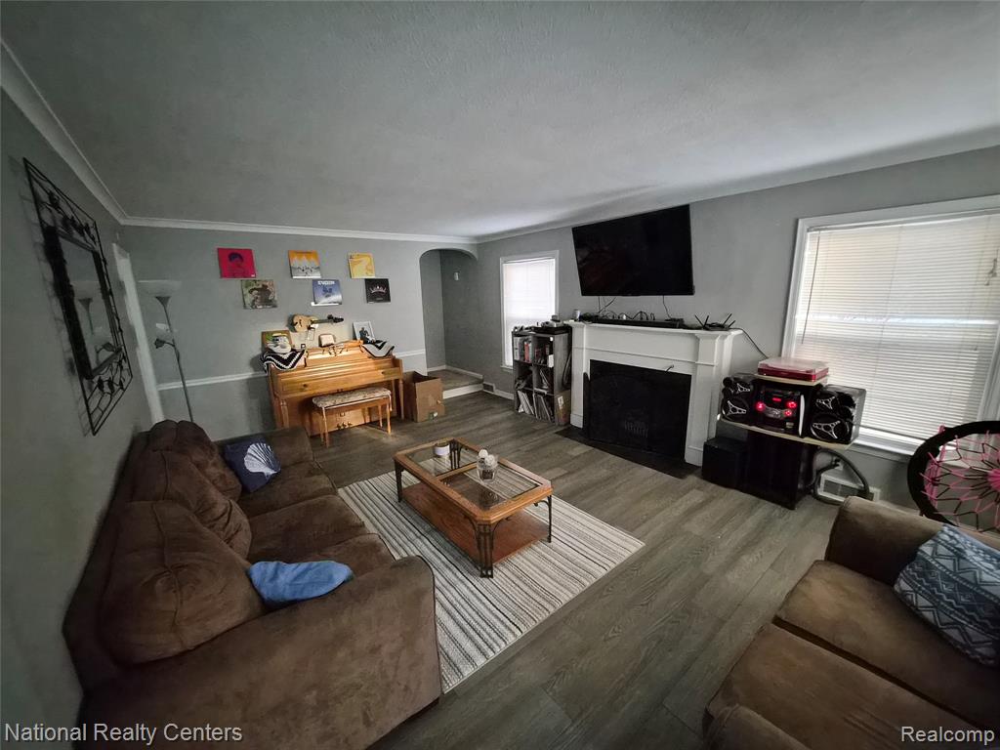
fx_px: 376
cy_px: 375
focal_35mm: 13
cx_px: 500
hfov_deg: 106.2
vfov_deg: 89.9
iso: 1600
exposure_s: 1/40
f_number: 2.2
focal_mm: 1.7
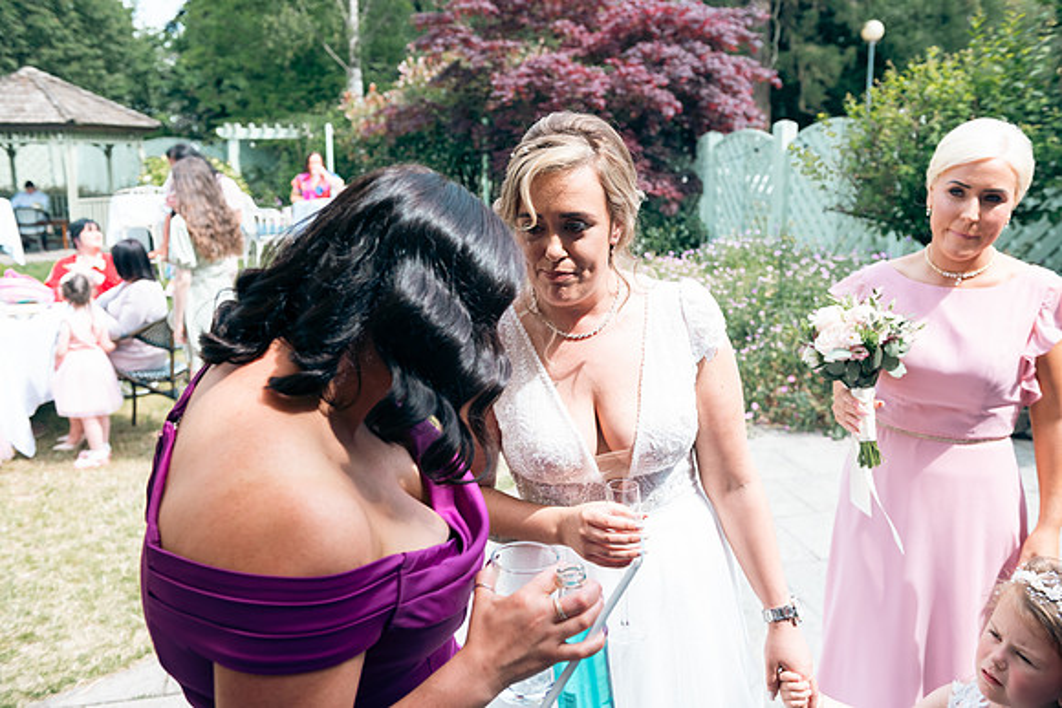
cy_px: 354
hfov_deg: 58.7
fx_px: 944
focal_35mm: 32
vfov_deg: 41.1
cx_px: 531
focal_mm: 32
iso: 100
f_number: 5
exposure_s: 1/200
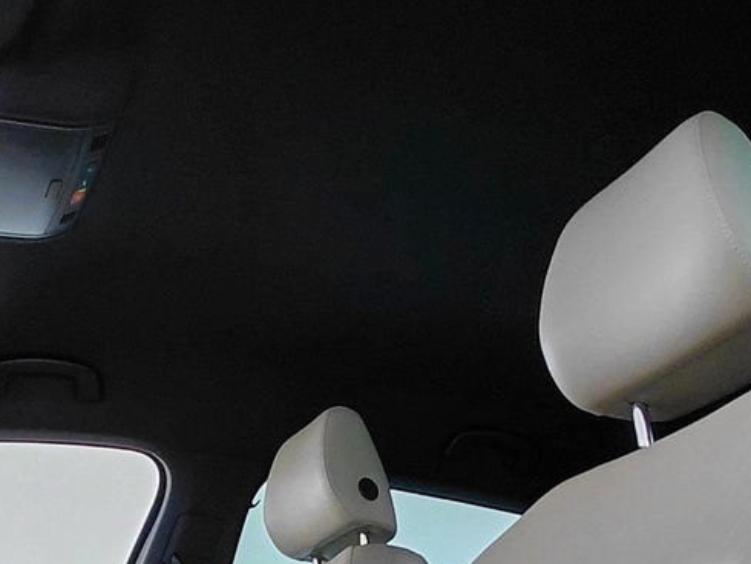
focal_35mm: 47
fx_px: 1020
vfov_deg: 28.6
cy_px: 590
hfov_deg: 39.3
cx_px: 185
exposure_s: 1/40
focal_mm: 1.64
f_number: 2.2
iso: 200
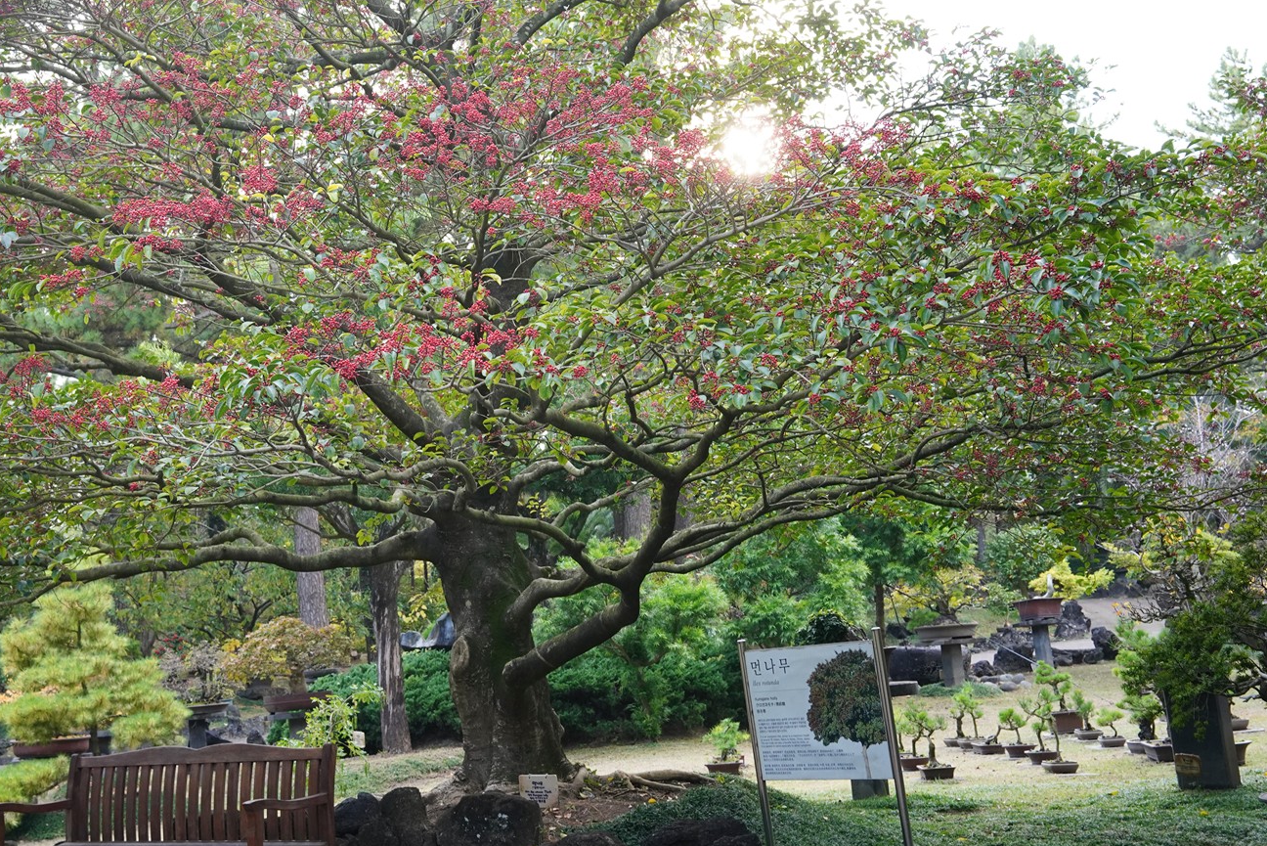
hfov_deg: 36.6
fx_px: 1901
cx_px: 451
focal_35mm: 54
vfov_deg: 25.1
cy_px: 366
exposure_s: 1/100
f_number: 8
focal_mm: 35
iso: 1000
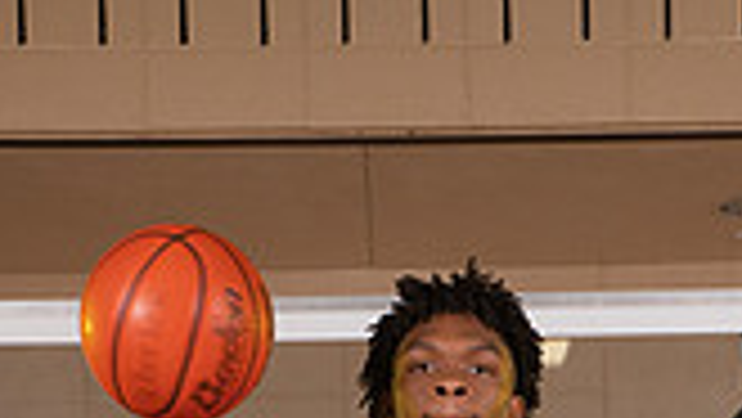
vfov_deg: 8.2
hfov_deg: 15.7
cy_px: 998
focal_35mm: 137
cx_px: 450
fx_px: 2697
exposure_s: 1/320
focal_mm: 48
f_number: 7.1
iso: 320
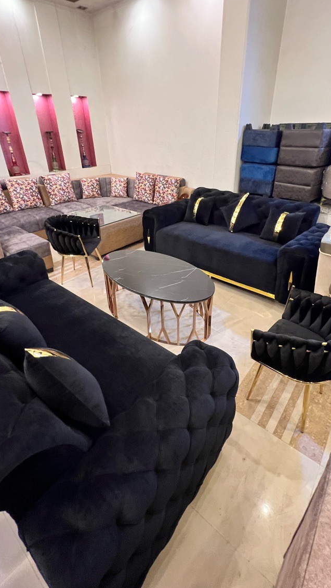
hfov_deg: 67.0
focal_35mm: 16
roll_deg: -0.5
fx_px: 250
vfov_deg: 99.2
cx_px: 179
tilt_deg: -29.3
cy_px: 270
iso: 400
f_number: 1.8
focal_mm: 1.57
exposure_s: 1/50
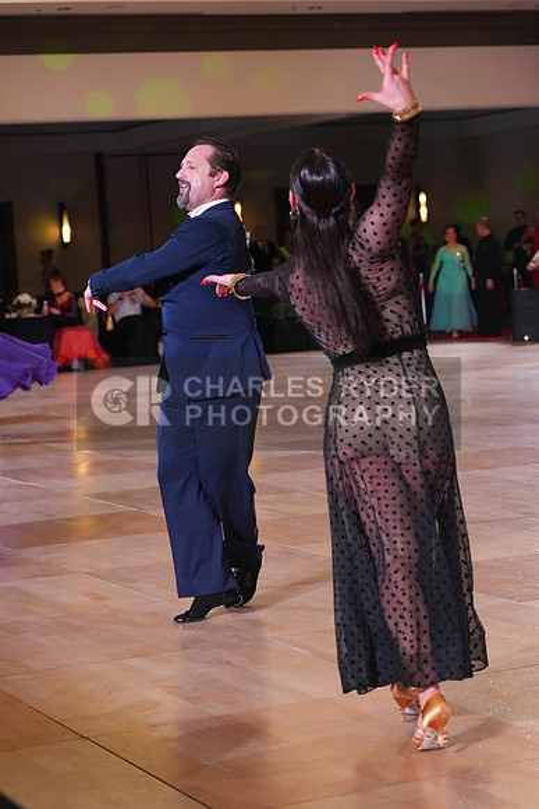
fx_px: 1930
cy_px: 404
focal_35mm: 86
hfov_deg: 15.9
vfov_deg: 23.6
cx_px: 270
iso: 3200
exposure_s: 1/250
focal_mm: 86
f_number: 5
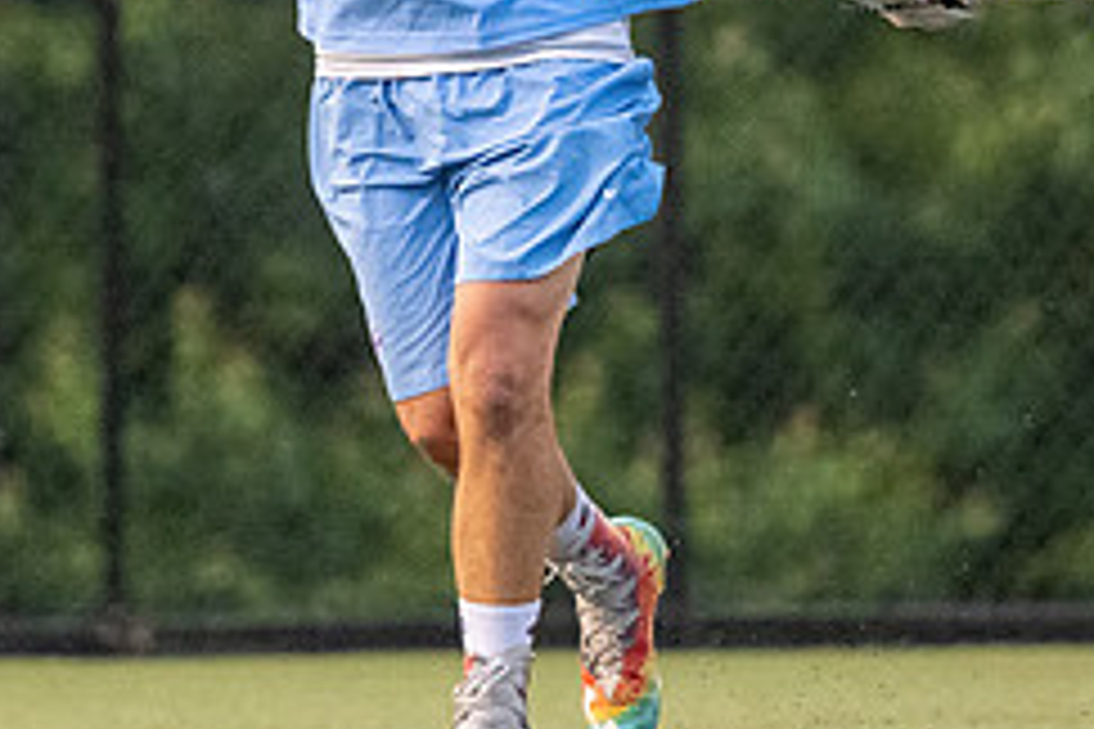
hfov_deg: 1.2
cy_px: -237
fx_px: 53359
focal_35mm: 1756
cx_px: 679
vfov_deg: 0.8
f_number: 5.6
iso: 10000
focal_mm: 500
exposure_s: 1/1000
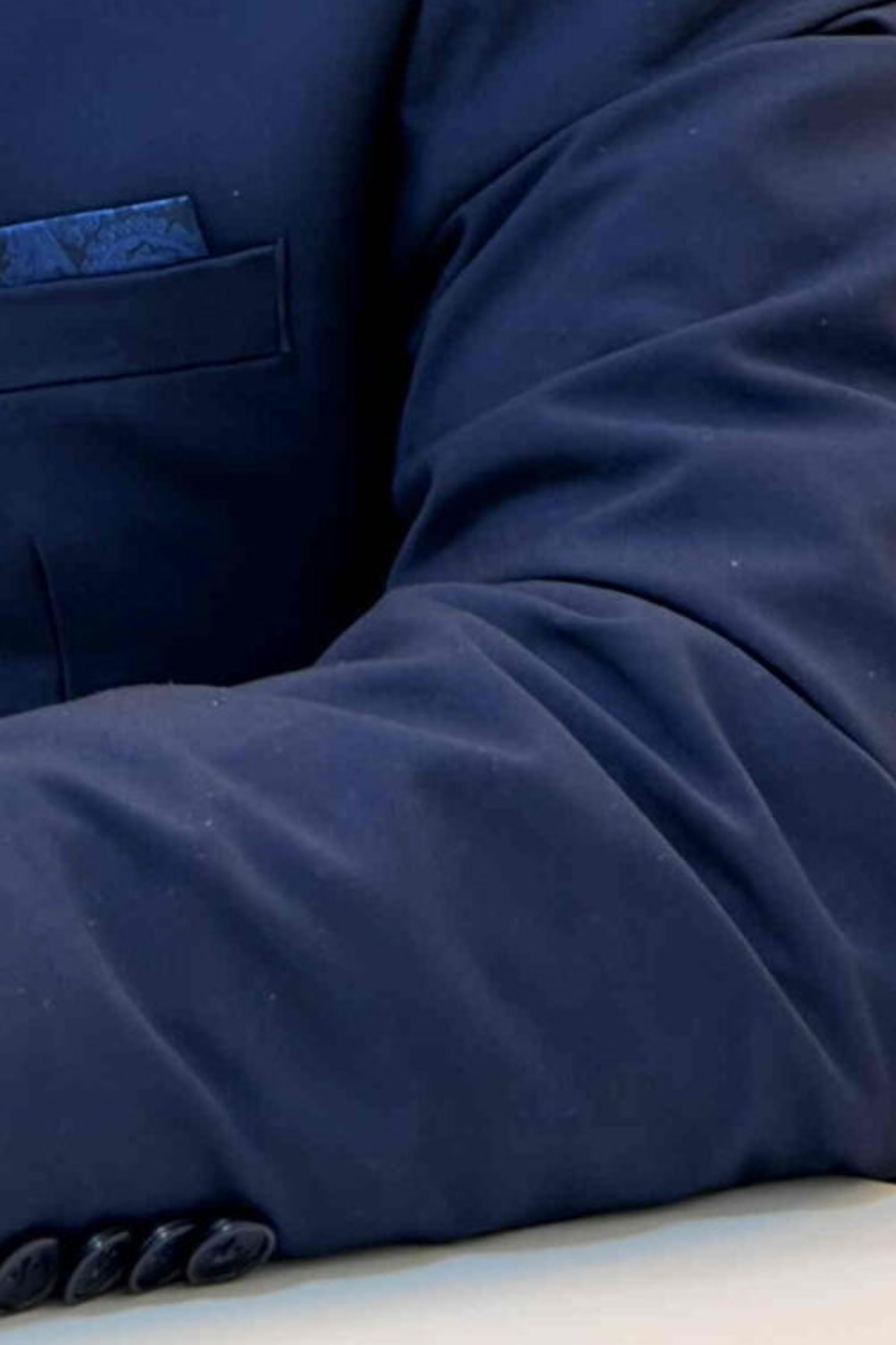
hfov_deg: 8.0
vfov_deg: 11.5
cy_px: -799
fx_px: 6349
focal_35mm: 170
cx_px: -272
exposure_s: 1/60
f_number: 1.78
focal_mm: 6.76
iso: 64
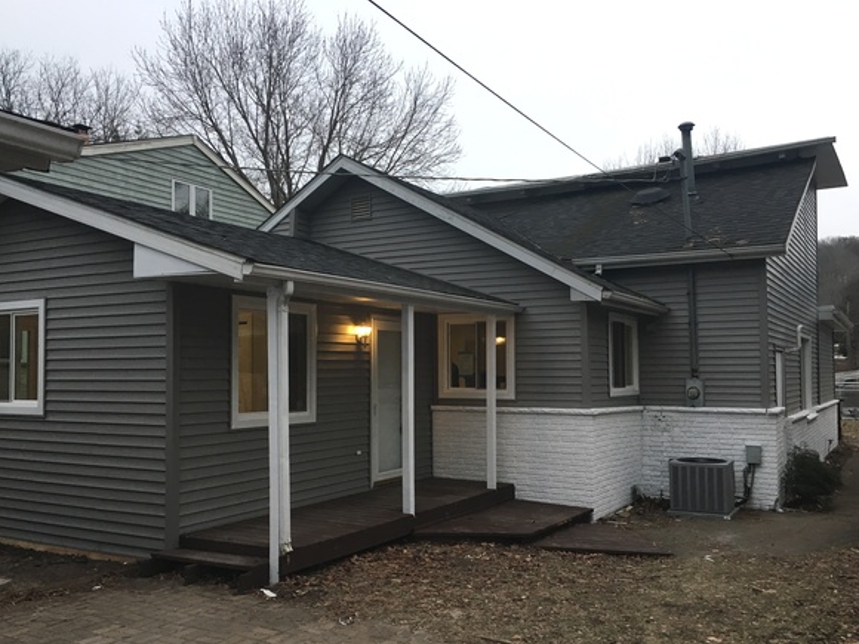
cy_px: 348
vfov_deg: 44.1
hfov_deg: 56.8
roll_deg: +0.3
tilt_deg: +0.3
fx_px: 794
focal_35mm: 32
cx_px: 416
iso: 32
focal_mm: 4.15
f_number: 2.2
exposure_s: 1/30
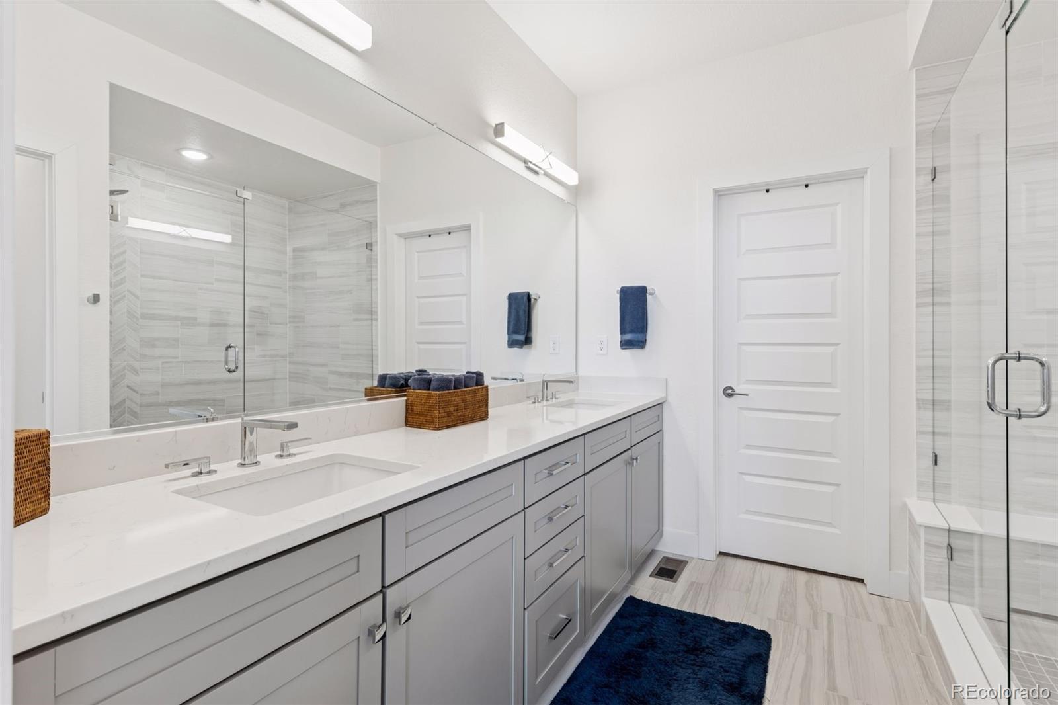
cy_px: 352
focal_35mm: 17
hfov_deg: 93.3
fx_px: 499
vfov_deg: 70.4
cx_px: 529
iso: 400
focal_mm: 17
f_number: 9
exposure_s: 1/25
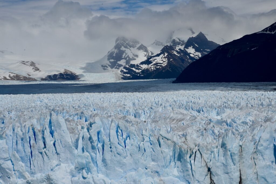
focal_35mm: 85
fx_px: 652
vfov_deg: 16.1
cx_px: 138
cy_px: 92
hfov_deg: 23.9
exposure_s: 1/800
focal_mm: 85
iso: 200
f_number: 14
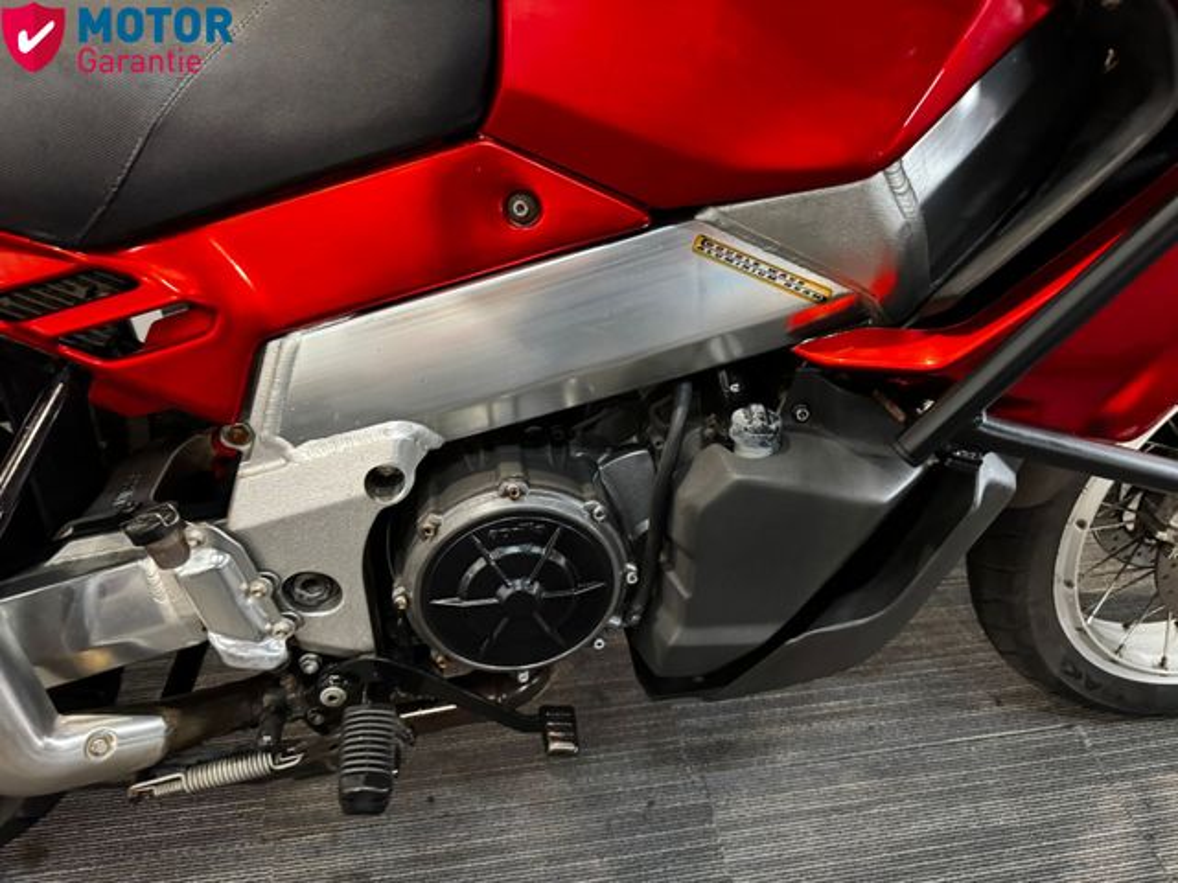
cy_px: 442
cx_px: 589
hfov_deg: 71.6
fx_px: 817
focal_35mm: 24
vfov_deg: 56.8
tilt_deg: -45.9
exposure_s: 1/33
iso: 640
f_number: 1.78
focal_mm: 6.76
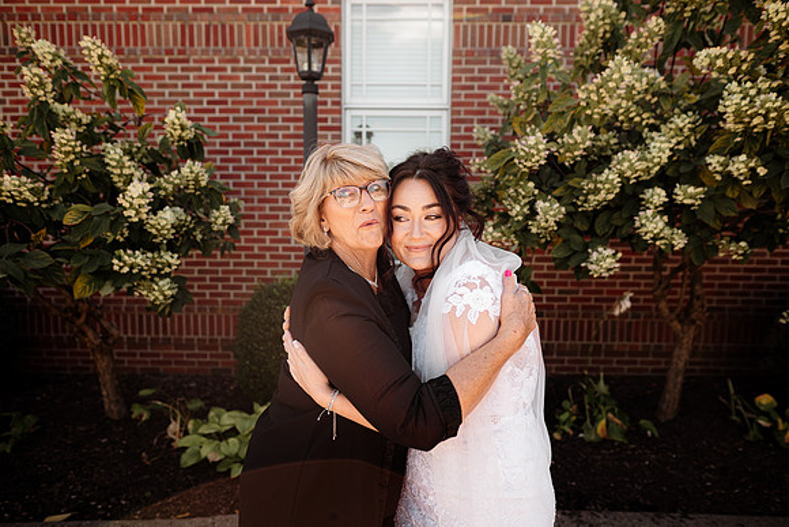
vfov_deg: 53.2
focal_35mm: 24
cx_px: 394
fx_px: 526
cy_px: 264
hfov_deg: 73.7
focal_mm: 24
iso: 250
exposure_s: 1/640
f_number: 2.8
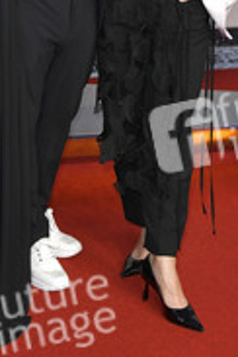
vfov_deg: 20.8
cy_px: 29
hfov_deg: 14.2
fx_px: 952
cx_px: 72
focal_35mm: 96
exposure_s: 1/160
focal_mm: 44
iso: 1600
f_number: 7.1
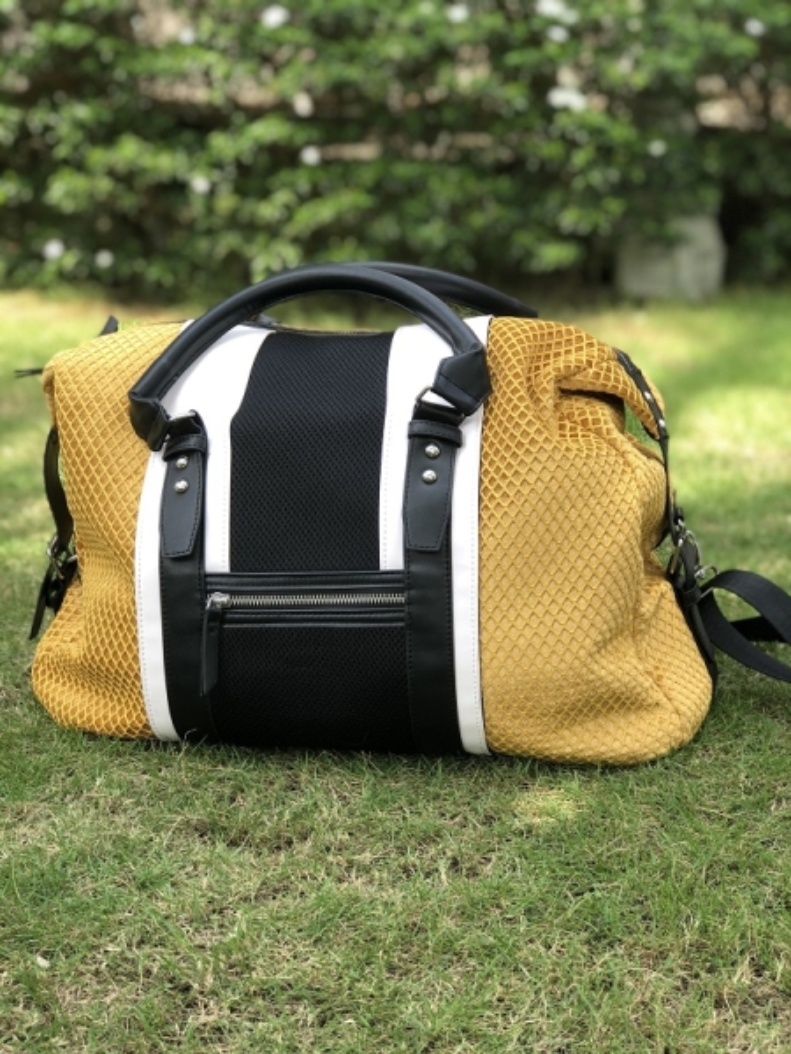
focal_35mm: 57
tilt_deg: -13.7
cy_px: 527
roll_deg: -0.6
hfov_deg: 25.7
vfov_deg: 33.8
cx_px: 396
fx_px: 1737
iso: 20
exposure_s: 1/100
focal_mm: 6.6
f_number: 2.8
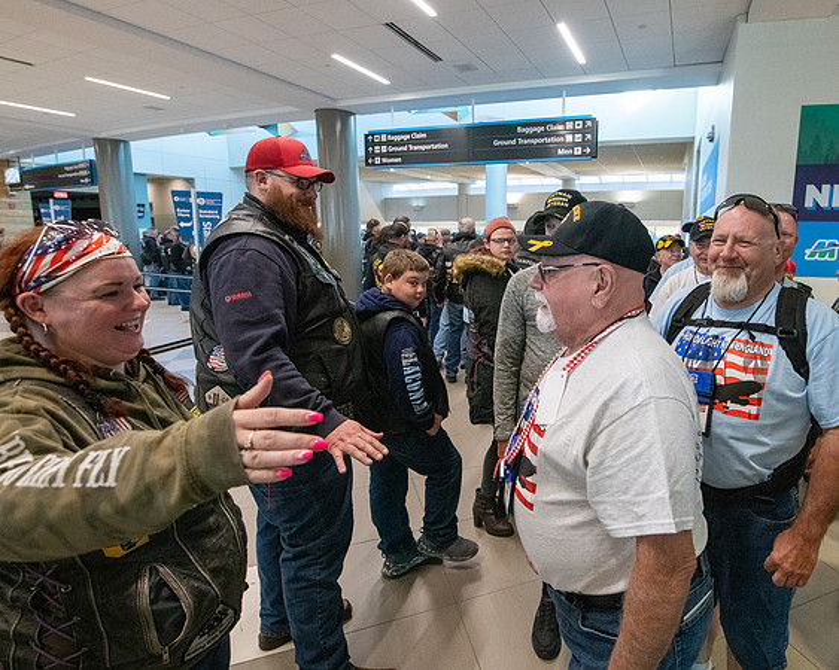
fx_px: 462
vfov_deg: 71.8
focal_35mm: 19
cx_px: 518
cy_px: 309
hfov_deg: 83.1
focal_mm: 15
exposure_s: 1/400
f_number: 4.5
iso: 10000
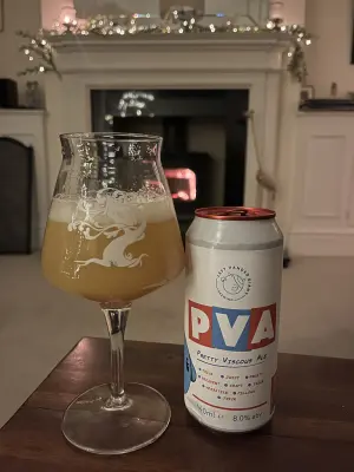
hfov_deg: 53.1
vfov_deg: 67.3
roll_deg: -0.7
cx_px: 177
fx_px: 355
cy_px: 236
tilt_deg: -12.3
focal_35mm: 26
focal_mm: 5.1
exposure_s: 1/20
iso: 1000
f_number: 1.6
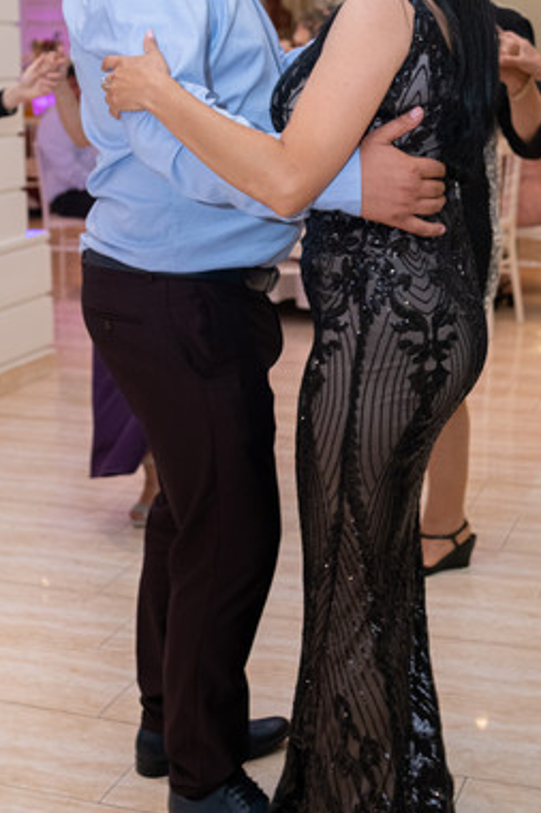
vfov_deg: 33.8
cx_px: 249
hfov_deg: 23.0
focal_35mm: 59
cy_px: 308
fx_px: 1331
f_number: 2
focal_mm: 23
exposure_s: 1/125
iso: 800
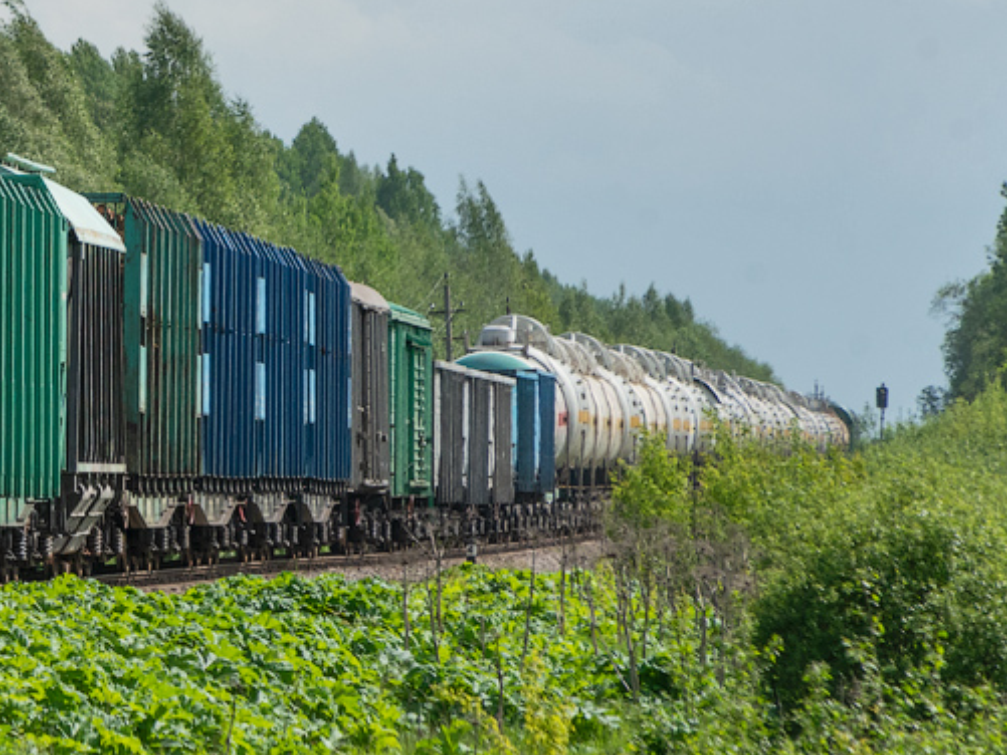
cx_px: -165
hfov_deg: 4.2
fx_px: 13792
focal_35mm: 474
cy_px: 139
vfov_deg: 3.1
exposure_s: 1/1600
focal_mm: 190
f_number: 8
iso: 320
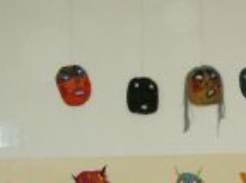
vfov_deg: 11.2
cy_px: 210
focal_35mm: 130
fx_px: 921
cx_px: 361
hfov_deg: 14.3
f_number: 3
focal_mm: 7.18
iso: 200
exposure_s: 1/350
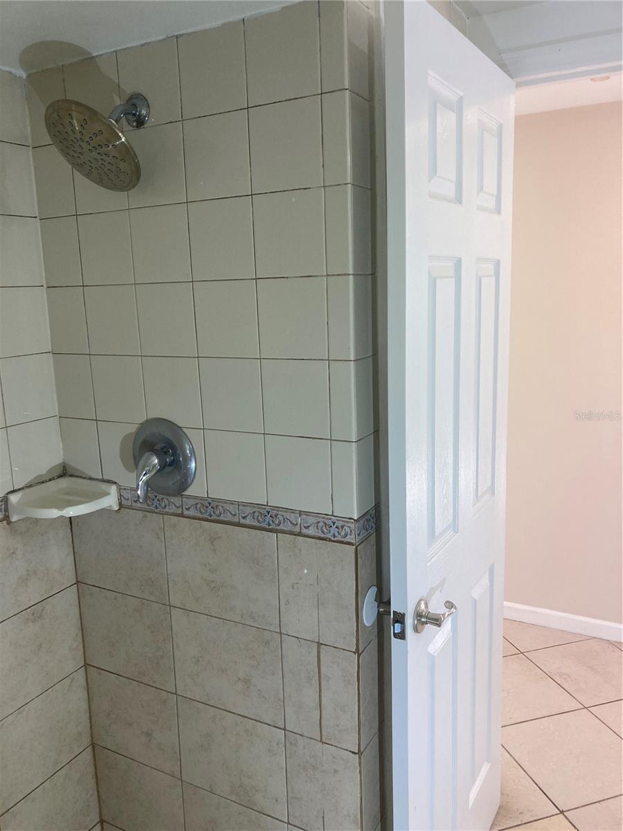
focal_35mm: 28
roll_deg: +1.9
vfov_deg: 63.4
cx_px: 312
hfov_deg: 49.7
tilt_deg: -12.6
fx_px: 672
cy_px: 416
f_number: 1.8
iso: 64
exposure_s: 1/120
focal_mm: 3.99
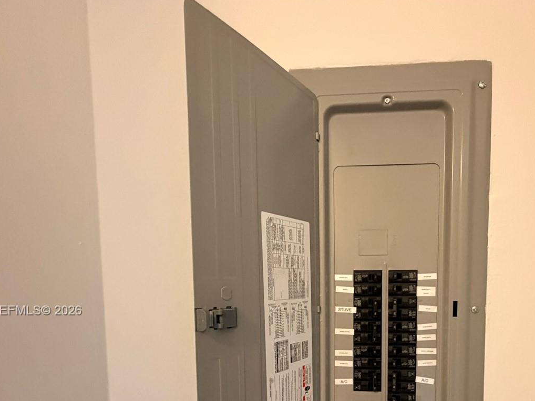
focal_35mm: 22
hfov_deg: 74.9
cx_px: 338
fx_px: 340
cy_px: 311
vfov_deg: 57.3
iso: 800
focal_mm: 2.22
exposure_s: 1/60
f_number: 2.2
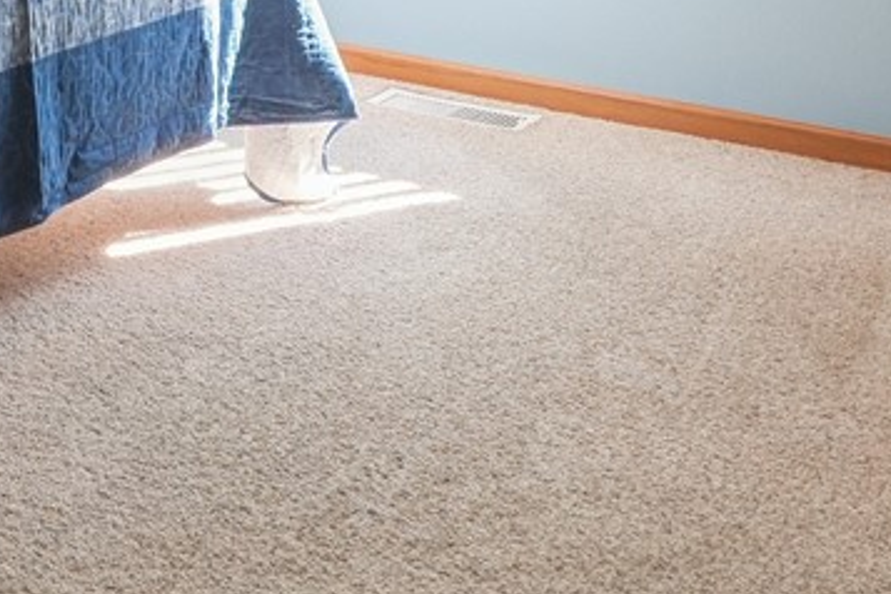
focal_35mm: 76
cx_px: -156
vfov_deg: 15.6
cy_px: -450
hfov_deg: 24.4
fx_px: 1881
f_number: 10
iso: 400
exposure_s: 1/10
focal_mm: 16
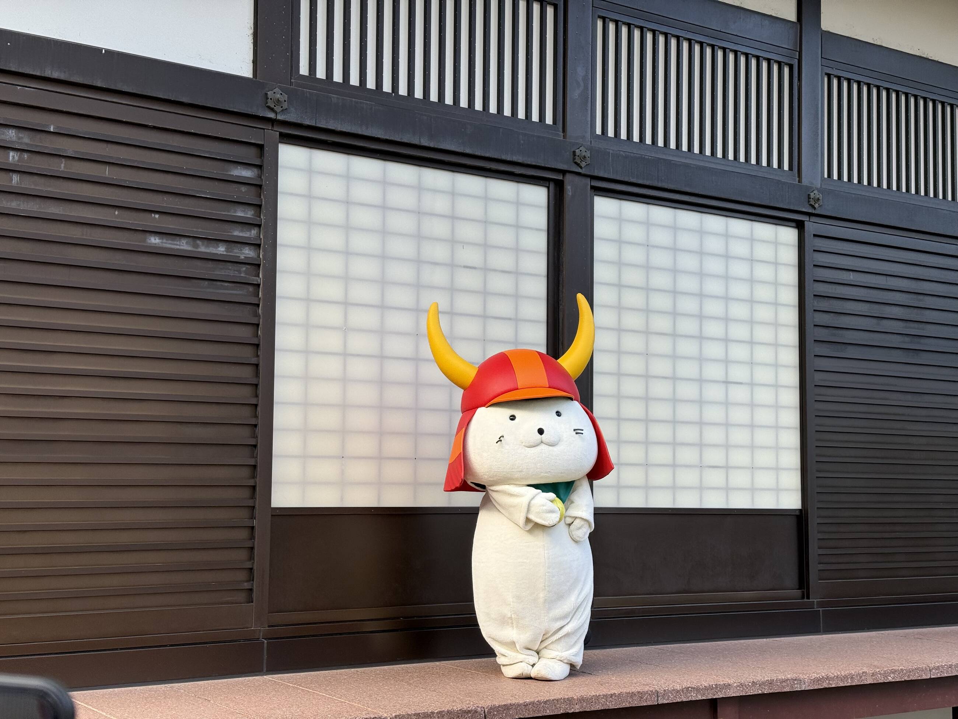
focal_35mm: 48
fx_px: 1328
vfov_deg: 30.3
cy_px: 360
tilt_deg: +5.4
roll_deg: -0.5
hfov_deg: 39.7
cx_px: 479
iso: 64
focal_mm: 6.76
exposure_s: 1/545
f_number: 1.78
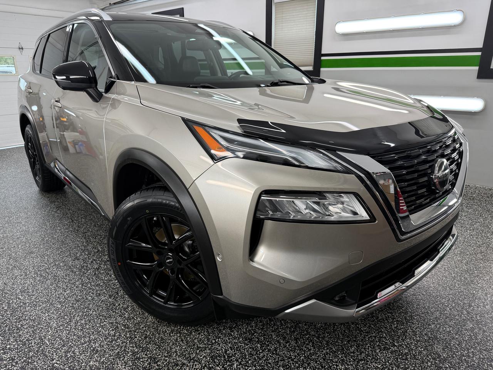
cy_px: 185
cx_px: 246
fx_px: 342
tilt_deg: -18.1
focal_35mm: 24
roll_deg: -0.4
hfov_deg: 71.6
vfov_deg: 56.8
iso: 100
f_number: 1.78
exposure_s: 1/200
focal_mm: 6.76
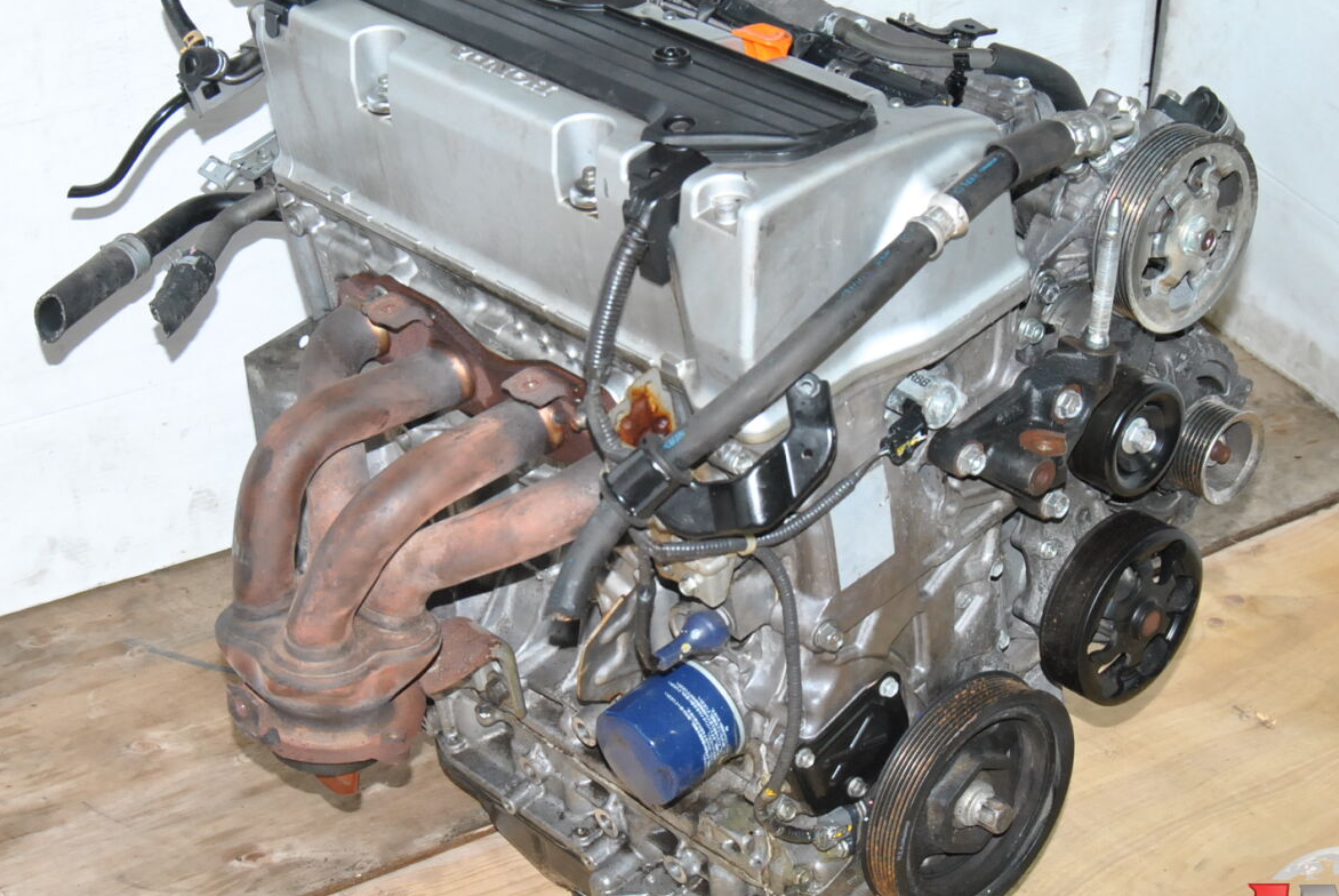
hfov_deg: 28.2
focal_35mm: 72
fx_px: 2669
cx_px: 672
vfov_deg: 19.1
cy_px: 469
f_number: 9
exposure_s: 1/200
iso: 800
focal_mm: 35
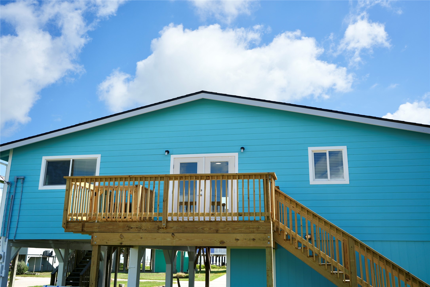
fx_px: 418
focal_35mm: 35
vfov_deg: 37.9
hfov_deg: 54.4
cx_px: 215
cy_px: 144
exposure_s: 1/1000
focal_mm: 35
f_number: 4.5
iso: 100
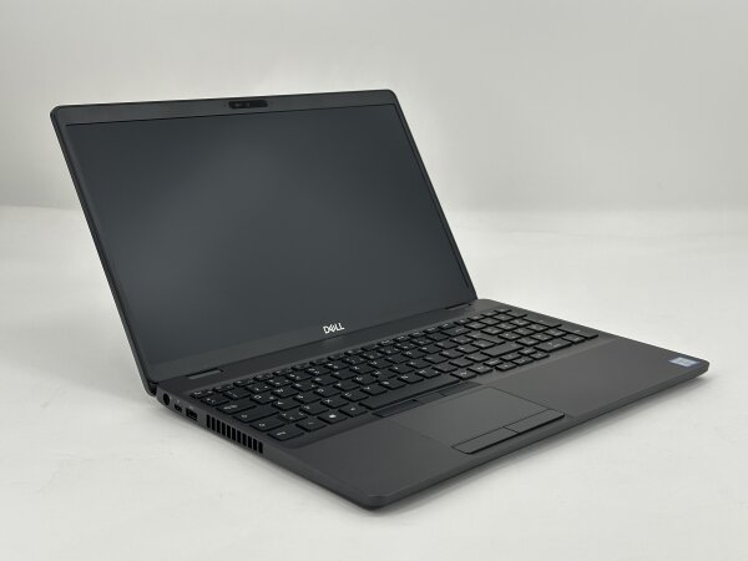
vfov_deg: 30.3
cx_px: 374
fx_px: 1037
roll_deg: -0.6
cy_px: 280
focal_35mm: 48
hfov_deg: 39.7
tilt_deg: -13.5
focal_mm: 6.86
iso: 64
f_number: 1.78
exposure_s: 1/368
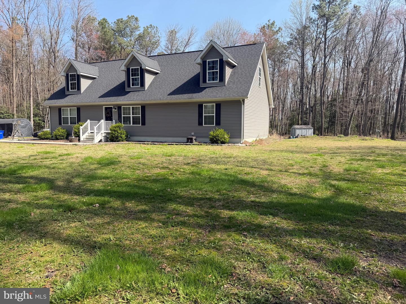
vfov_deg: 56.8
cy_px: 152
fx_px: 281
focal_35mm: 24
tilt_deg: -5.2
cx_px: 203
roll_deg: -0.3
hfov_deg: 71.6
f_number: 1.78
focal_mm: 6.76
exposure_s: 1/1522
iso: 80
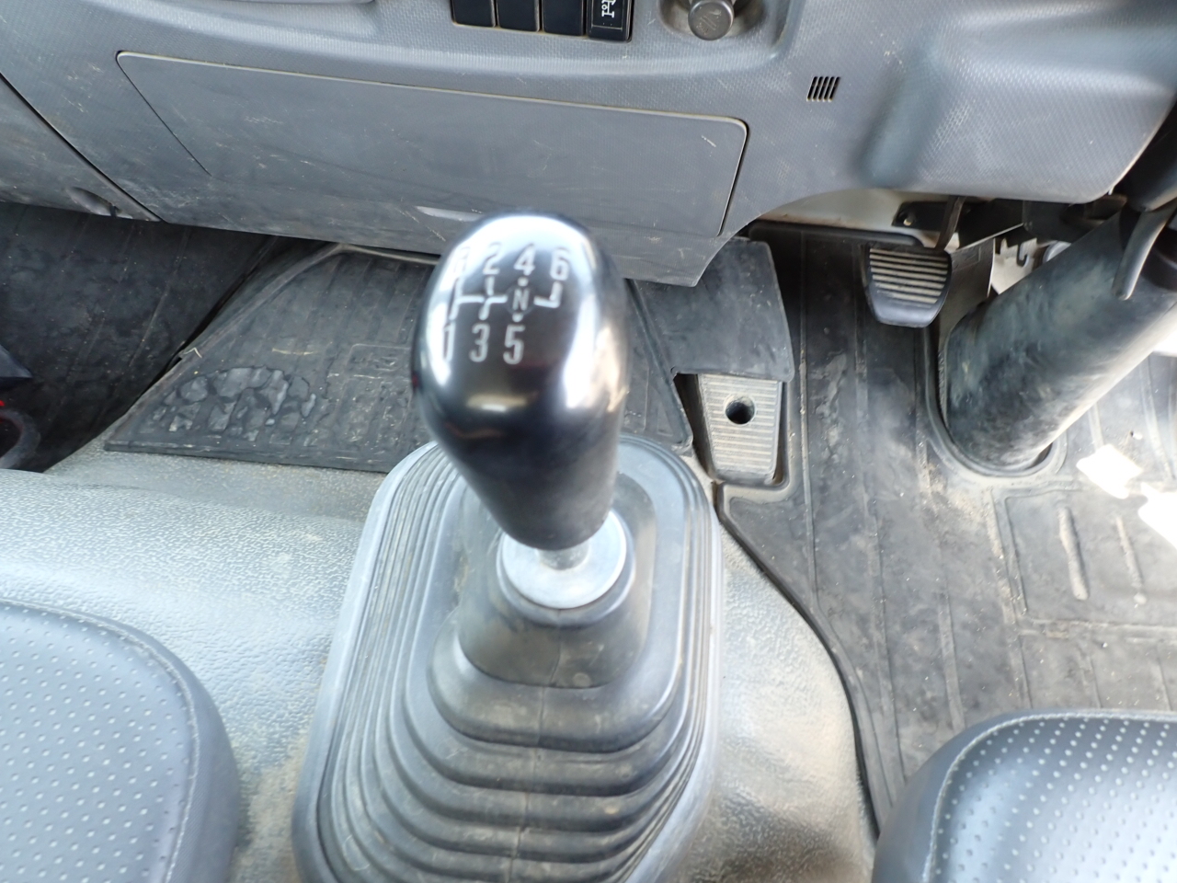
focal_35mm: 25
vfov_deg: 54.9
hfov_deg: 69.4
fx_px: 850
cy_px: 442
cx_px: 588
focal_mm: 4.5
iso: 200
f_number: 2.8
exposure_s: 1/40
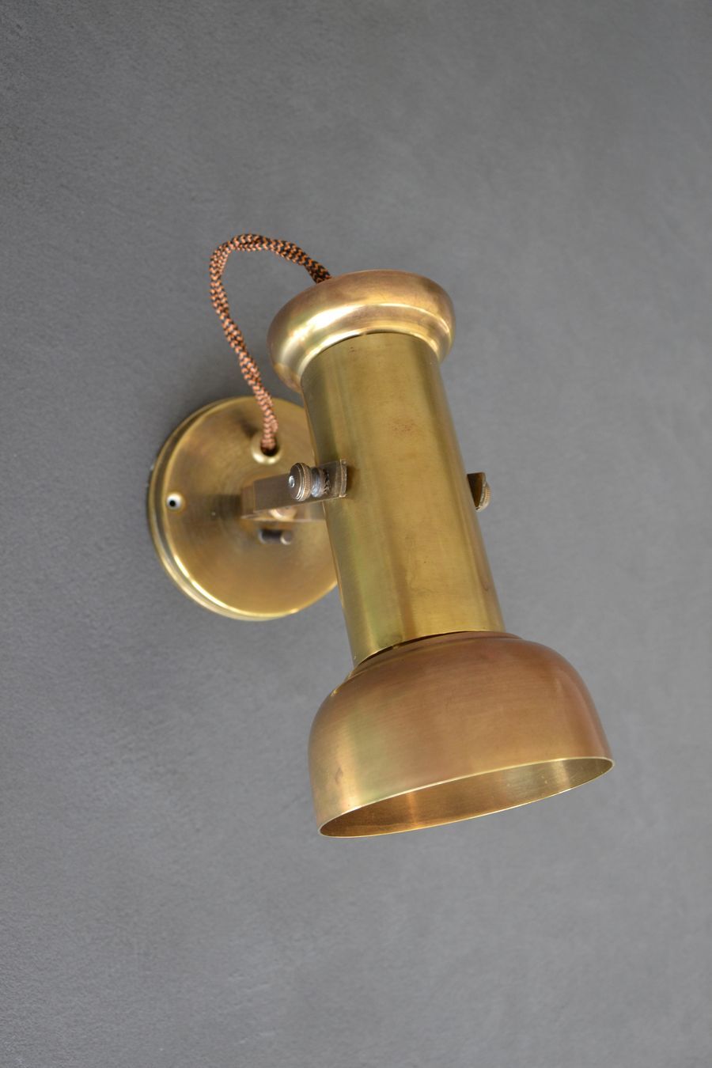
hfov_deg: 35.5
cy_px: 534
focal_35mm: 38
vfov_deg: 51.3
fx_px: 1112
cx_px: 356
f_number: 5
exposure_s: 1/100
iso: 400
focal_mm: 25
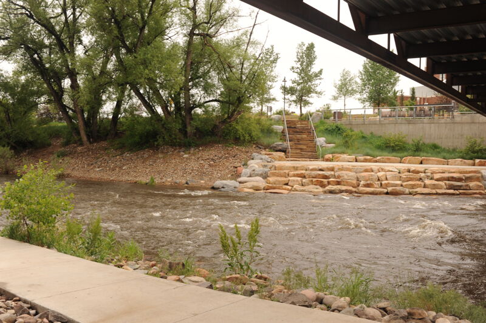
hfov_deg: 54.5
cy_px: 162
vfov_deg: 37.8
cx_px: 243
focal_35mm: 35
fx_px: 472
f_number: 11
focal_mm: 35
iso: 400
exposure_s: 1/100
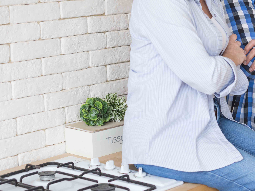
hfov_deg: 19.2
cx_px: 156
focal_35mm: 102
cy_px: 27
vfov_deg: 14.4
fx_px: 751
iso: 320
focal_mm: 50
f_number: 3.5
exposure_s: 1/160
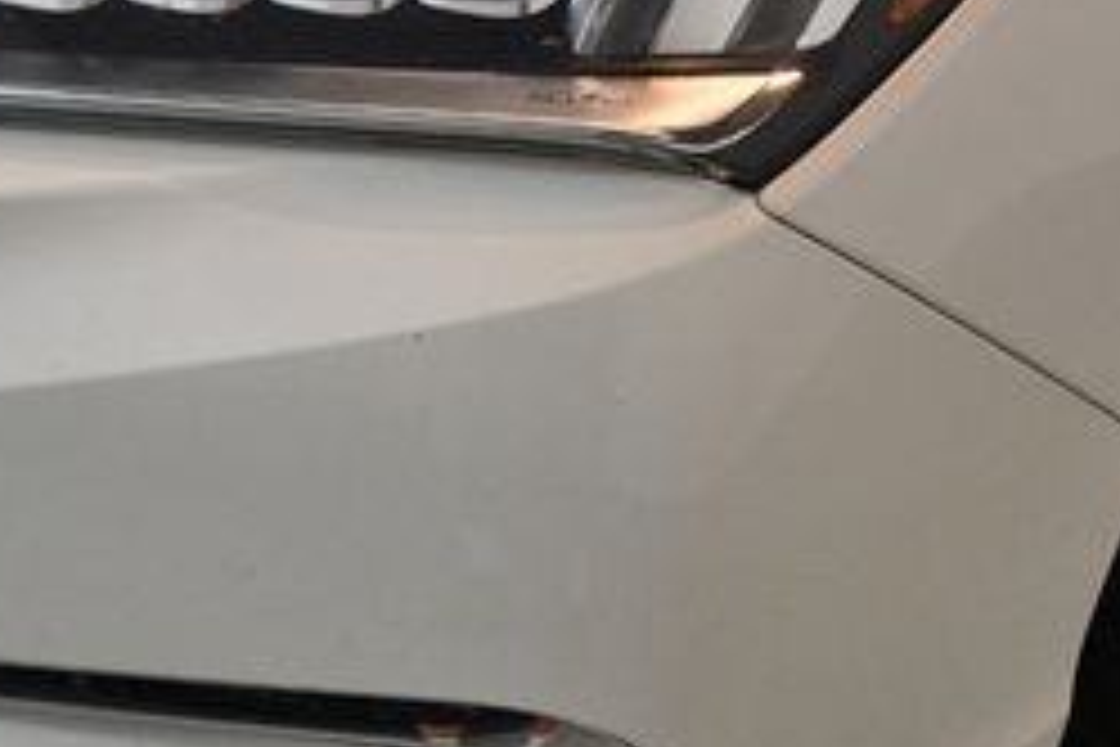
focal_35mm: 100
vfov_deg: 13.7
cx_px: 364
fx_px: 3111
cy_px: 356
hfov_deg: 20.3
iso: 1100
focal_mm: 26
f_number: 3.8
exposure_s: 1/125
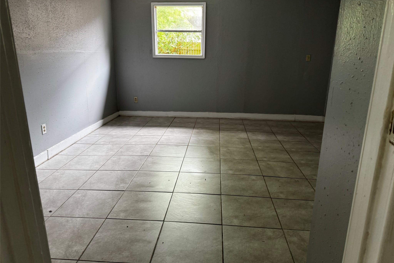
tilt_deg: -15.6
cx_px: 197
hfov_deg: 71.5
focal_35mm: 25
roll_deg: -1.3
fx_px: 274
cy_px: 131
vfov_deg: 51.3
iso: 200
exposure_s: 1/65
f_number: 1.78
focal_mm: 6.76
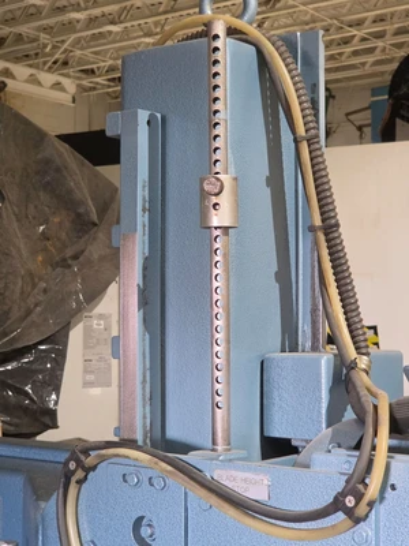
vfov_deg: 28.2
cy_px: 273
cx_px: 204
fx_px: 1087
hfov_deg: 21.3
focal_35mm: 69
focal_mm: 7
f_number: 2.4
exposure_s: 1/30
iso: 640
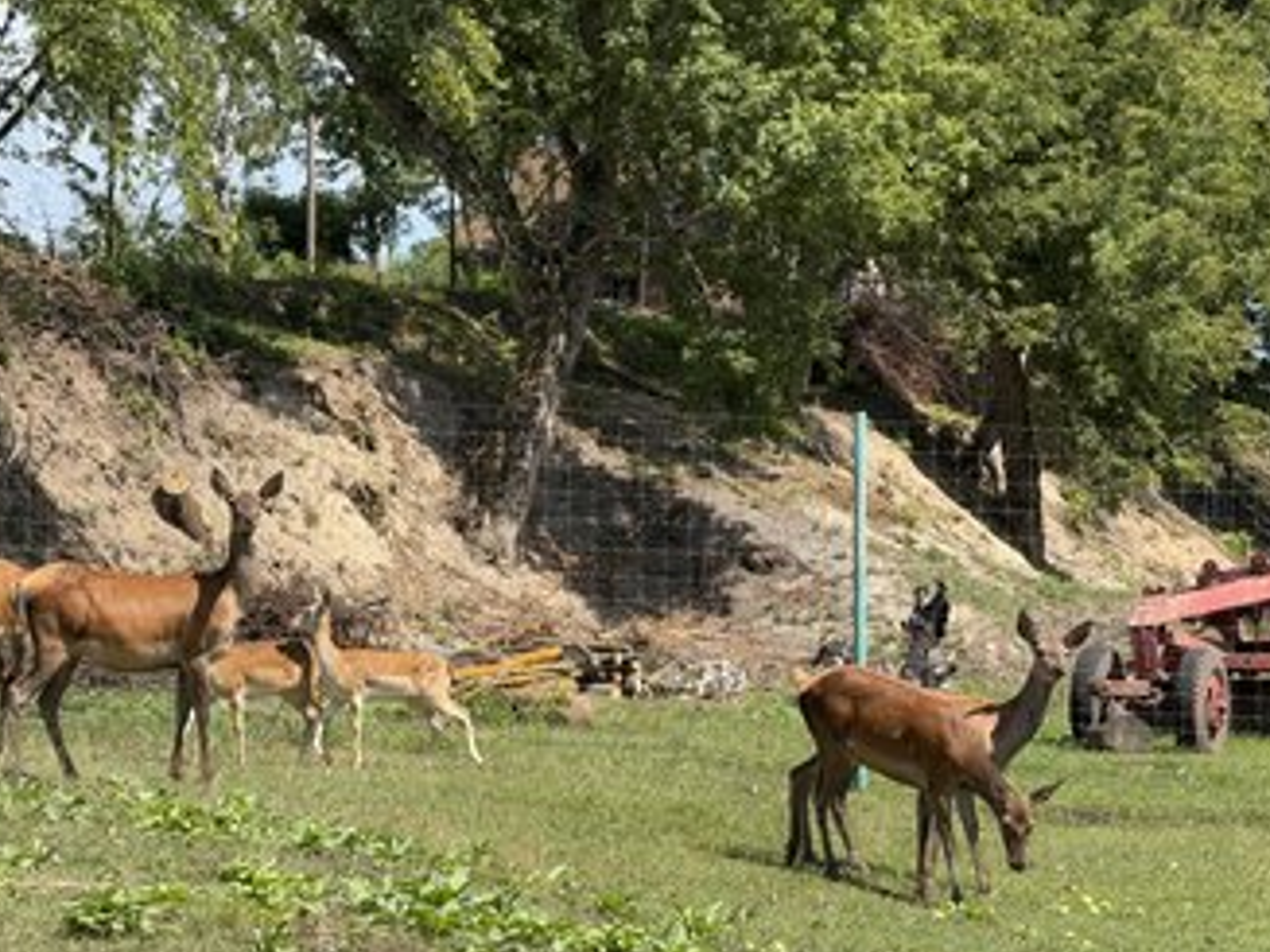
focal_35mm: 147
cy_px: 575
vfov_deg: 10.1
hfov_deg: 13.4
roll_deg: +0.3
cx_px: 528
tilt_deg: +2.9
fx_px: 5391
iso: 50
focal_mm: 15.66
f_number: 2.8
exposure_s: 1/820
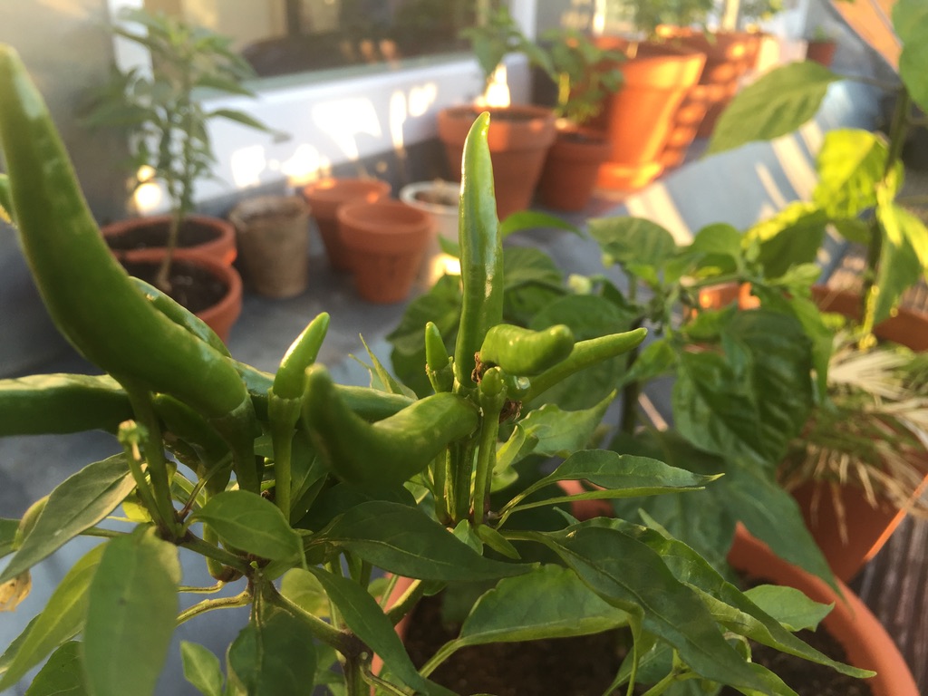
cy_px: 348
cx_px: 464
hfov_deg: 61.7
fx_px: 777
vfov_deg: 48.2
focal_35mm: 29
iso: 40
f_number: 2.2
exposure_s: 1/100
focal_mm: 4.15
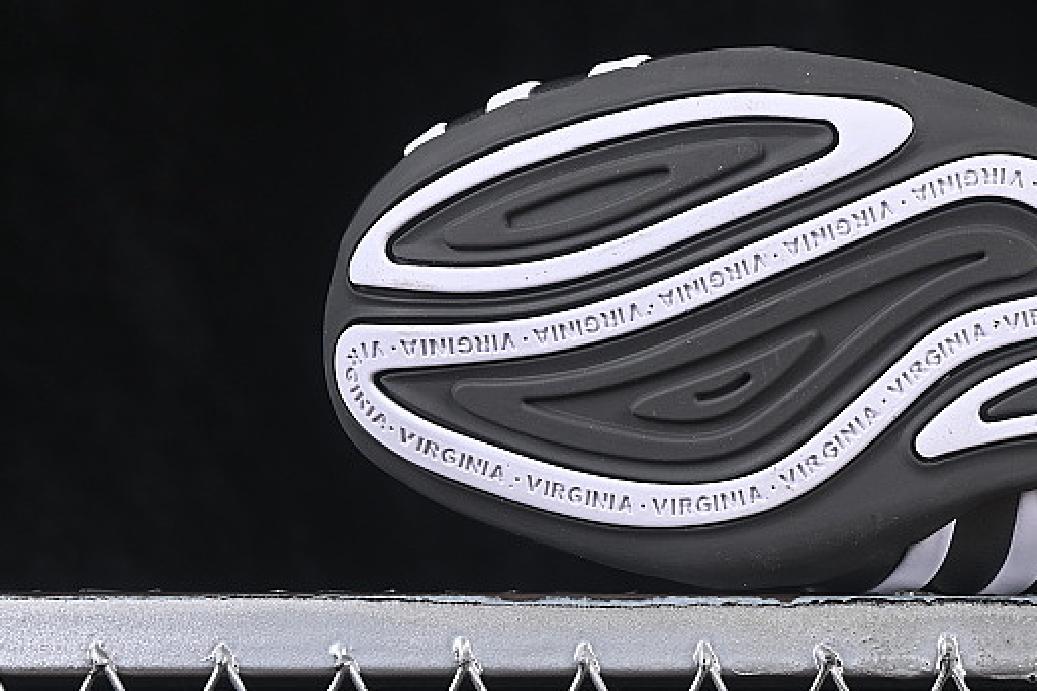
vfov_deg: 8.7
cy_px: 143
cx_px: 1049
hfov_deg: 12.8
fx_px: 4551
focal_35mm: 158
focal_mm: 50
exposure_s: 1/80
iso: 160
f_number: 7.1
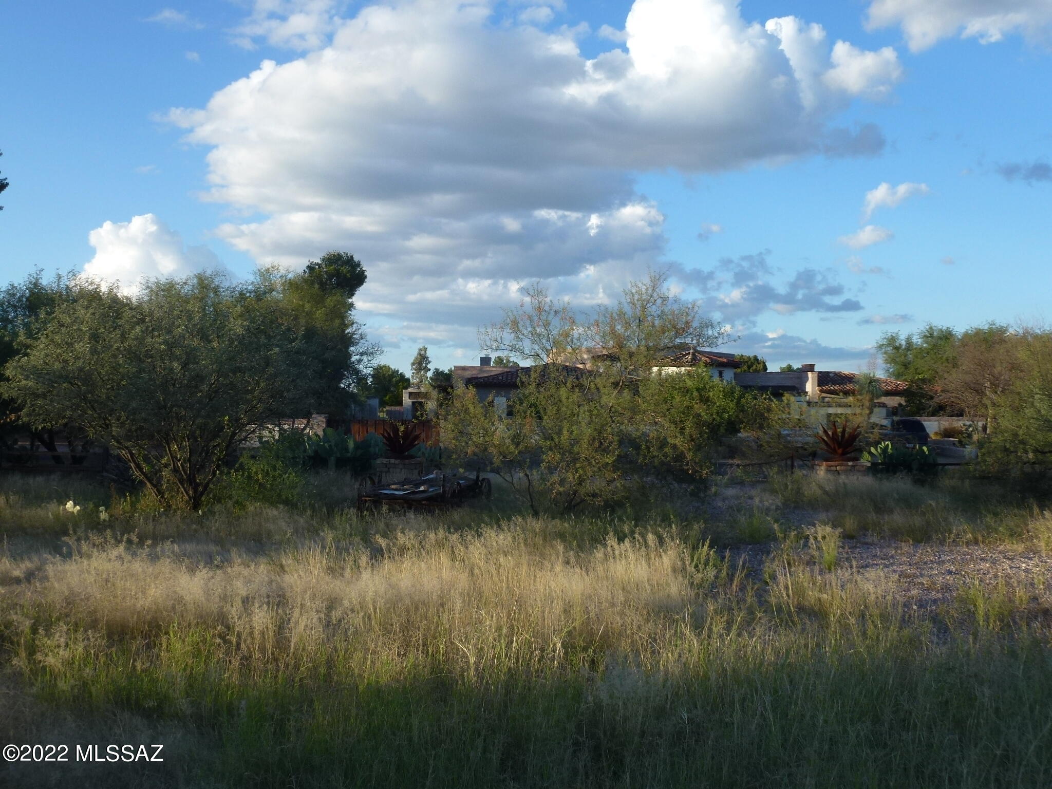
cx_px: 526
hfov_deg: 60.0
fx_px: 912
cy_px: 394
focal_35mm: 30
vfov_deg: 46.8
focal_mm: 5.4
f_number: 3.5
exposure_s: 1/400
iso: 100
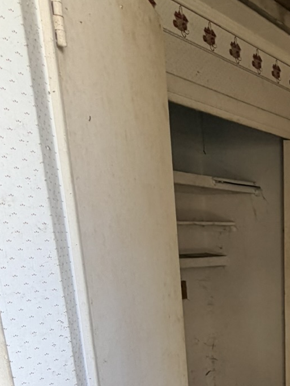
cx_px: 330
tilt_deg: -17.8
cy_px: 378
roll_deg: -1.0
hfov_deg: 30.3
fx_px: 469
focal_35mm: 42
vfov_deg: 39.9
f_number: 2.2
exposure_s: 1/121
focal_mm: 2.22
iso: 125
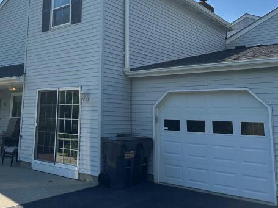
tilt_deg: +9.4
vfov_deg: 37.2
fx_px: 305
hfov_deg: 48.0
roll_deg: -1.2
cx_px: 87
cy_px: 66
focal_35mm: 38
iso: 80
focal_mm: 6.86
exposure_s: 1/6211
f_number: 1.78
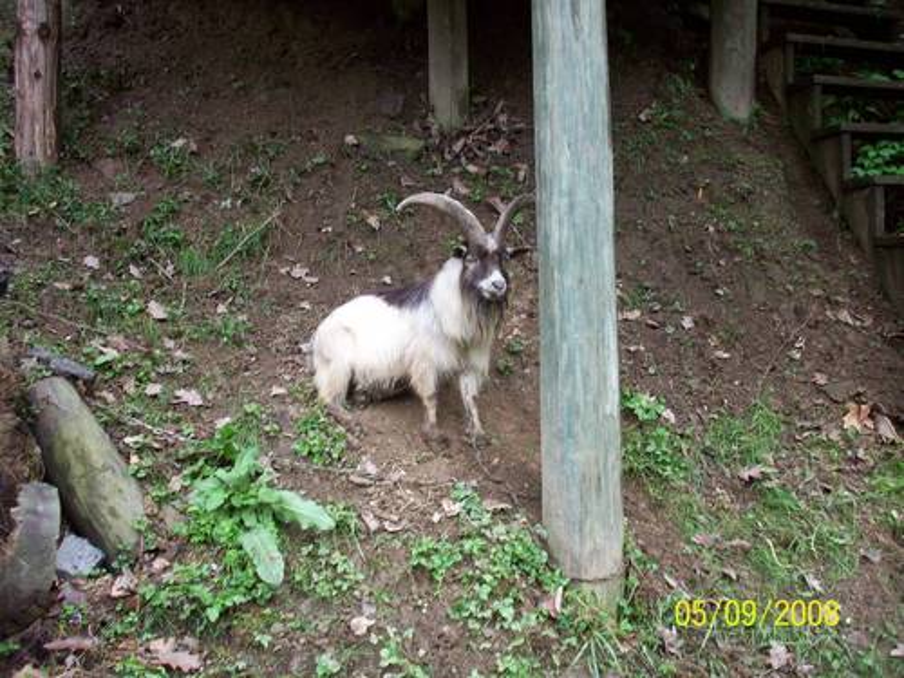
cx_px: 452
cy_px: 339
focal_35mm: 37
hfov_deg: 50.1
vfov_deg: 38.7
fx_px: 966
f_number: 2.8
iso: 80
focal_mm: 6.2
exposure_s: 1/117
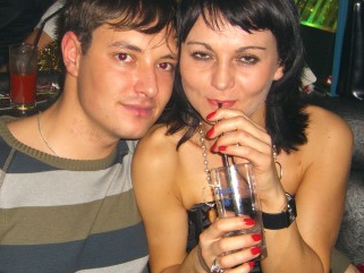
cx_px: 108
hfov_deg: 27.1
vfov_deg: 20.7
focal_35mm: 71
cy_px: 157
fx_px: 747
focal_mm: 7.9
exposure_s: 1/60
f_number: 2.8
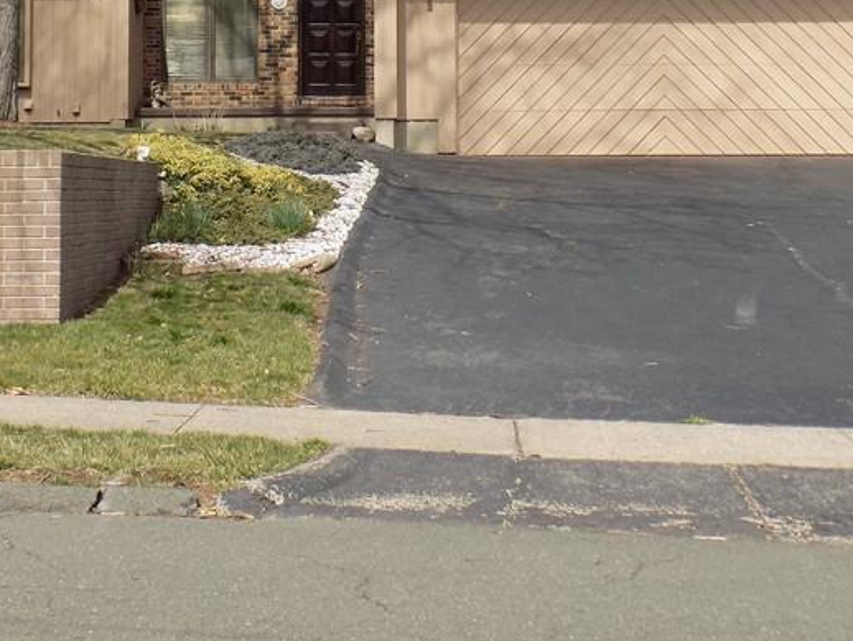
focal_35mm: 81
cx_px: 305
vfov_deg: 17.9
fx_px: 1997
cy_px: 28
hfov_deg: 24.0
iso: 80
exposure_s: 1/500
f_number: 3.6
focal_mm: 7.3
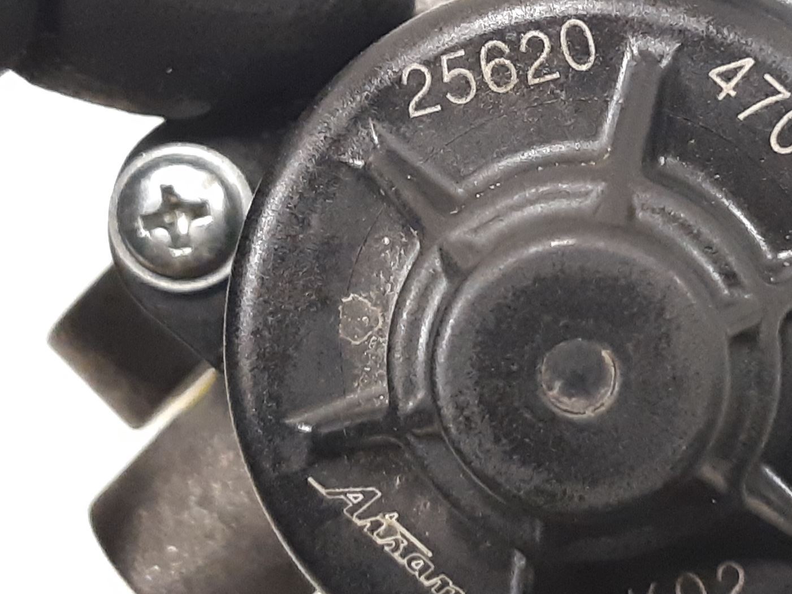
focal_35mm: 38
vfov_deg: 37.7
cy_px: 270
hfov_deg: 48.0
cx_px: 543
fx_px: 869
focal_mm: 3.93
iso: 320
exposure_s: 1/25
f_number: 1.7
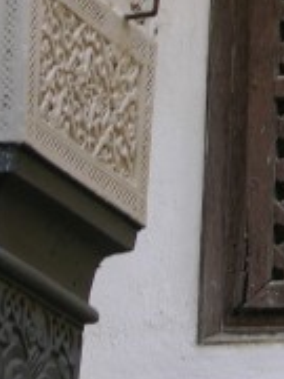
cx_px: 564
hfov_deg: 3.9
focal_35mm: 376
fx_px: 4113
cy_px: 143
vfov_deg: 5.3
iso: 50
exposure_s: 1/24
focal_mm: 22.3
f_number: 3.5
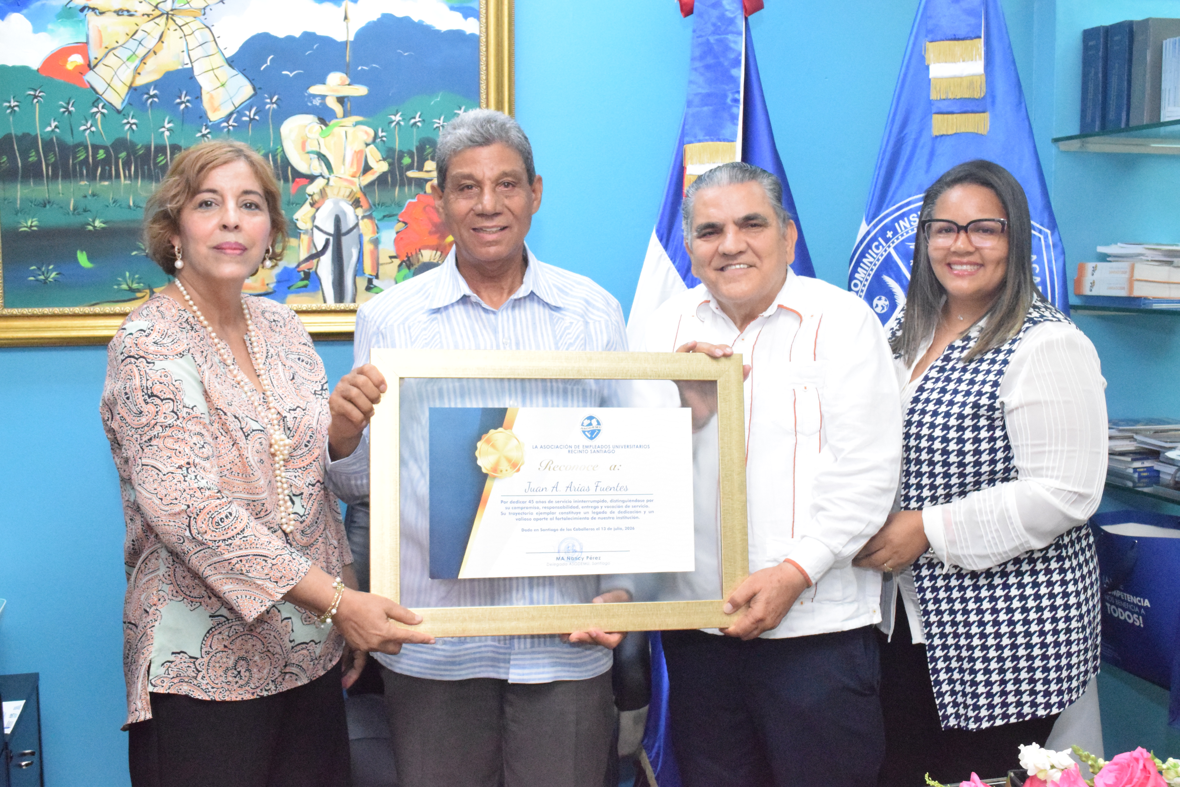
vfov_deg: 34.2
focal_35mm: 39
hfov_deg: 49.6
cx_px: 590
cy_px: 394
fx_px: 1278
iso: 12800
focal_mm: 26
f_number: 11
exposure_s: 1/200
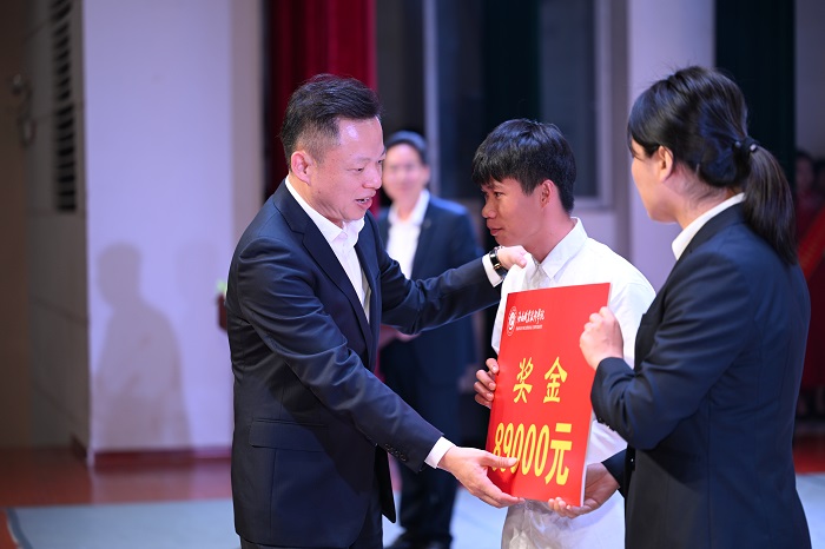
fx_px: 2405
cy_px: 274
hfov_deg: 19.5
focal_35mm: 105
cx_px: 412
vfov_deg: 13.0
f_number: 2.8
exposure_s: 1/125
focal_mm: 105
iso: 220
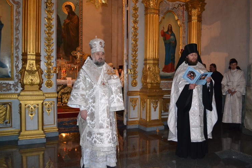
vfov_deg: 44.9
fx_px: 203
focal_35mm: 29
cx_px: 132
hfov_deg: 63.6
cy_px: 86
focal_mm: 18
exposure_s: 1/60
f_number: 3.5
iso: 3200
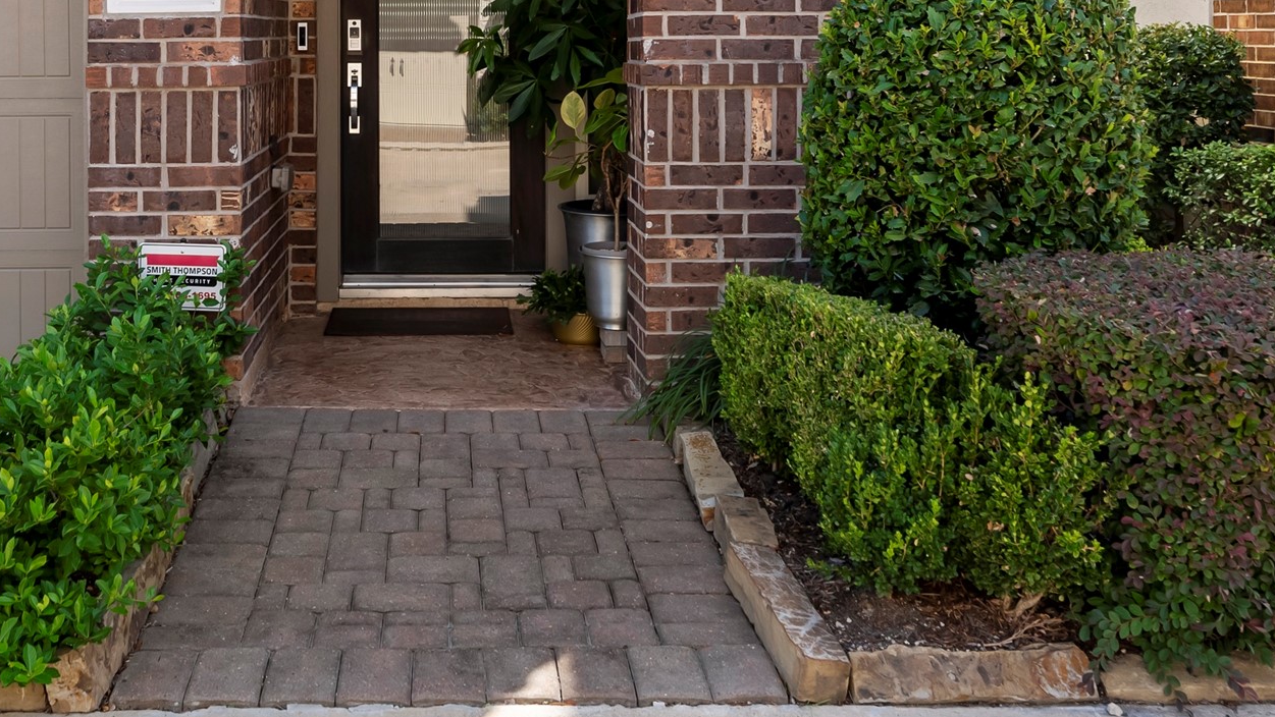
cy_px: 20
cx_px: 444
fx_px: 1377
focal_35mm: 41
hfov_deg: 49.0
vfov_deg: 27.7
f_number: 8
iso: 100
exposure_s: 1/50
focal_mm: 22.4
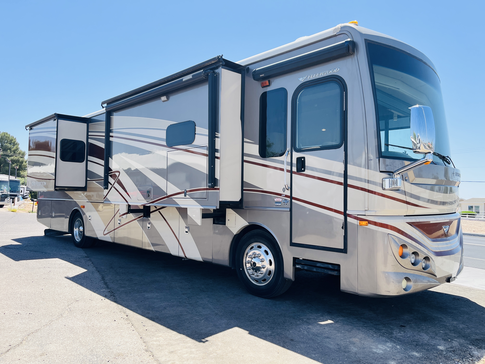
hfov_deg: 67.3
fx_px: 364
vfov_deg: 53.1
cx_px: 242
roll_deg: -1.4
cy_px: 182
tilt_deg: +2.9
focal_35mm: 26
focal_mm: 5.1
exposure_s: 1/1776
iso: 50
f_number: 1.6
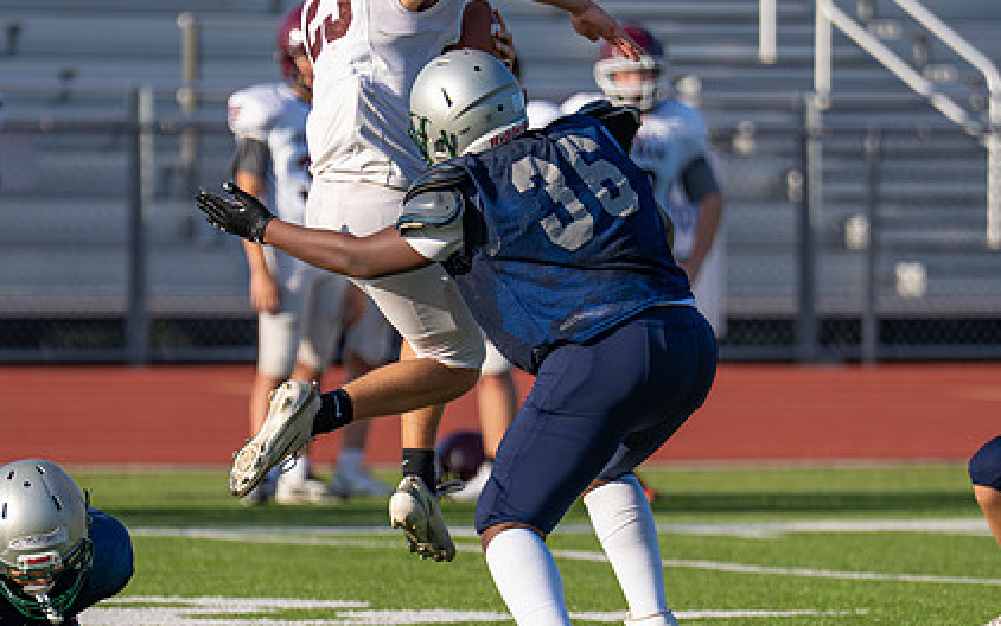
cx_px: 427
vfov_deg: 2.9
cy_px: 514
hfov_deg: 4.6
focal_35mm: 456
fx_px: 12443
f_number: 2.8
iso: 250
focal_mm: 197
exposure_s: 1/3200
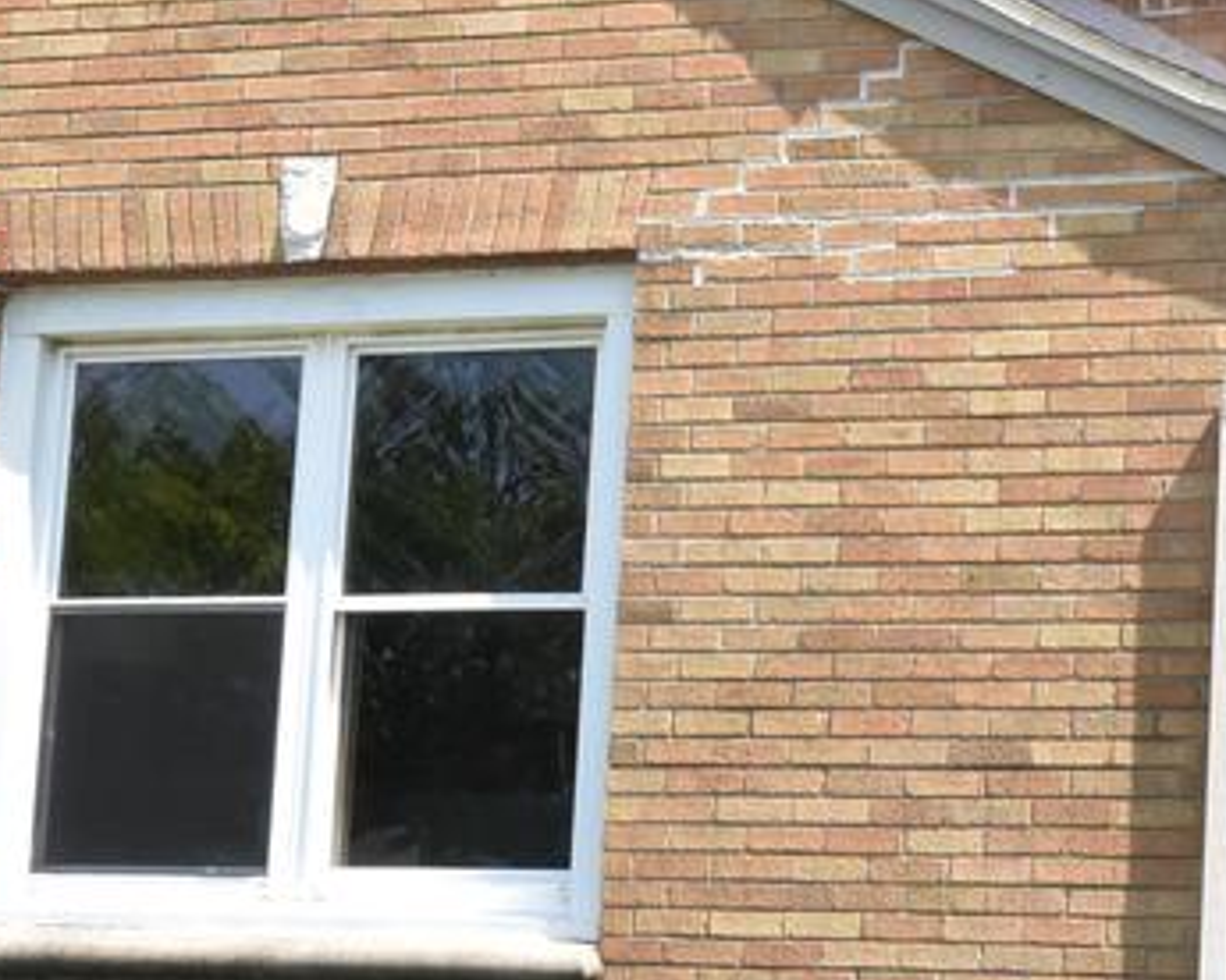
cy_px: 373
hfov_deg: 16.1
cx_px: 1429
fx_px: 4173
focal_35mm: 115
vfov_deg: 13.4
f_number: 11
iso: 800
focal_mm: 22
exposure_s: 1/500
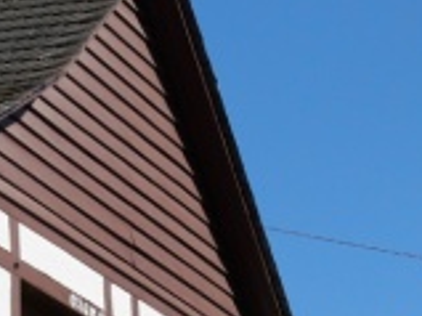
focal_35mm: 191
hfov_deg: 10.4
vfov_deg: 7.5
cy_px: 624
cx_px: 162
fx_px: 2327
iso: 200
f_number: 8
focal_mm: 19
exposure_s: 1/500
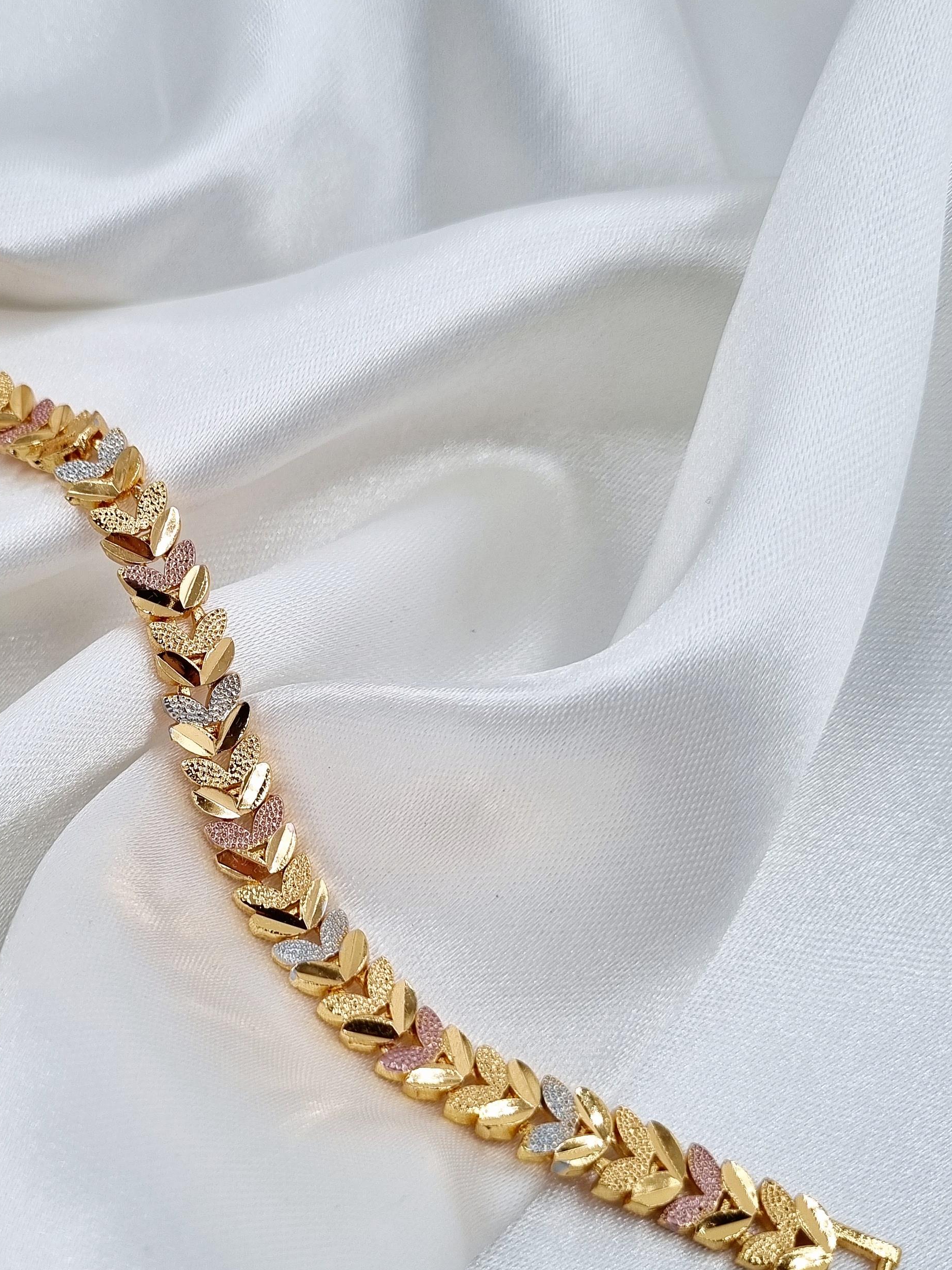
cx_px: 221
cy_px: 669
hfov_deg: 33.6
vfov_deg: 44.8
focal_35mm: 42
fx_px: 1540
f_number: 1.8
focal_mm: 5.4
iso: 50
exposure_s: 1/1250
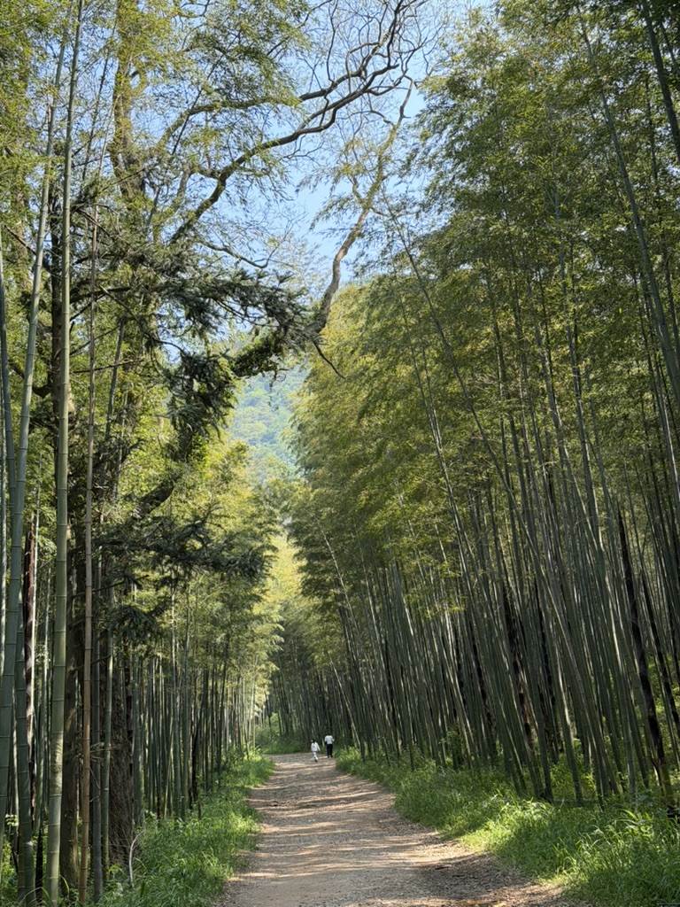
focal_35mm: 48
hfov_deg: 30.3
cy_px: 454
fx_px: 1257
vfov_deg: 39.7
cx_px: 340
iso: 100
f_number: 1.78
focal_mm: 6.76
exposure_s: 1/1403
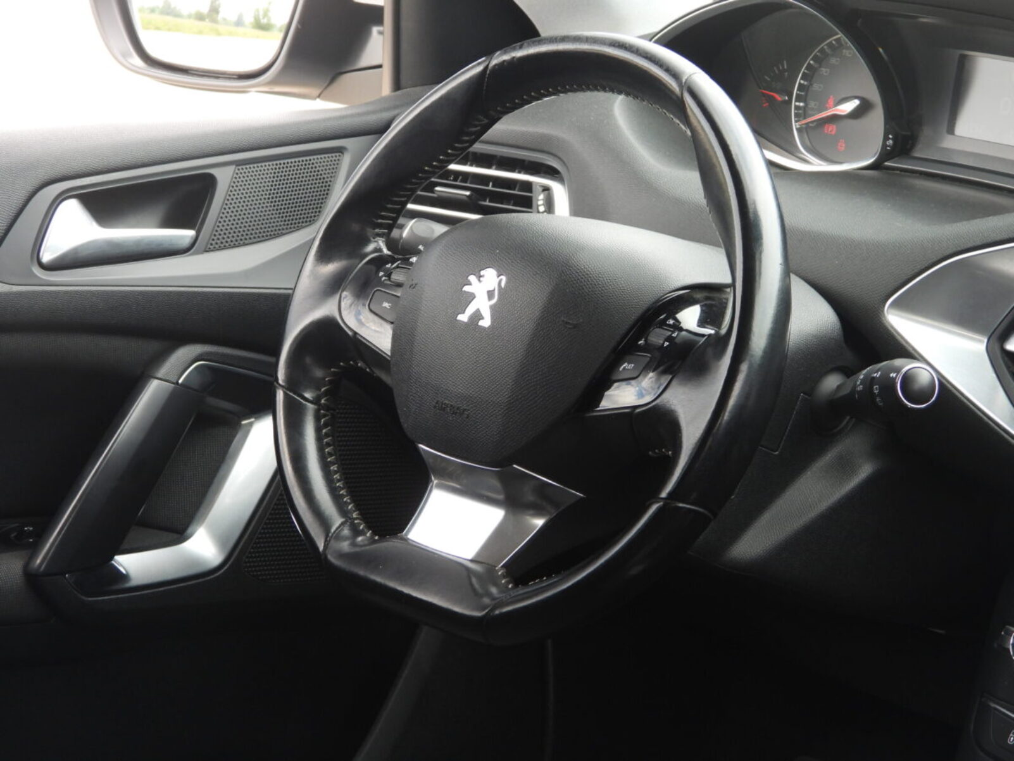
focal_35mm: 91
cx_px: 507
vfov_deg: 16.2
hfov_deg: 21.5
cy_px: 380
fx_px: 2666
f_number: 3.5
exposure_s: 1/60
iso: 220
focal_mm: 16.3
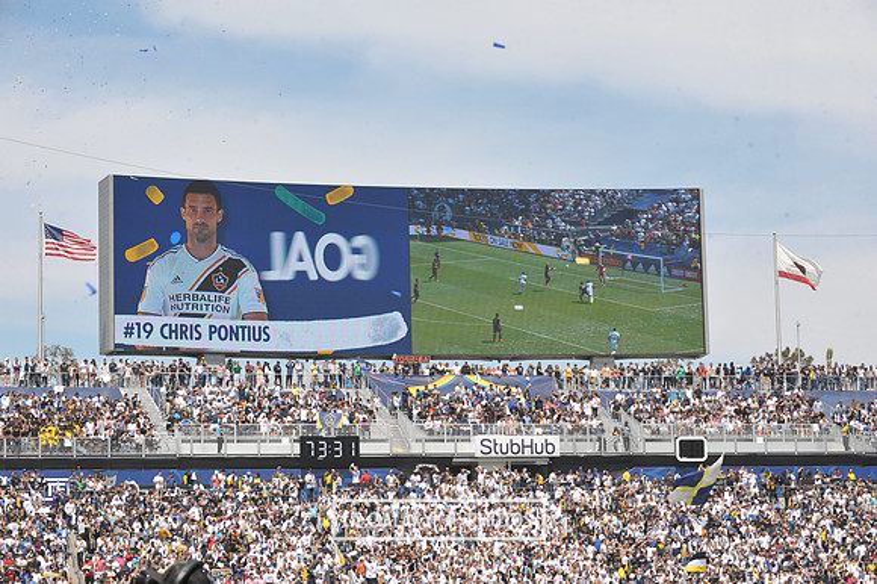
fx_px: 2483
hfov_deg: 20.0
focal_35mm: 102
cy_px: 292
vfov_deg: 13.4
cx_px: 438
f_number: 10
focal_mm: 102
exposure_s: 1/400
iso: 250
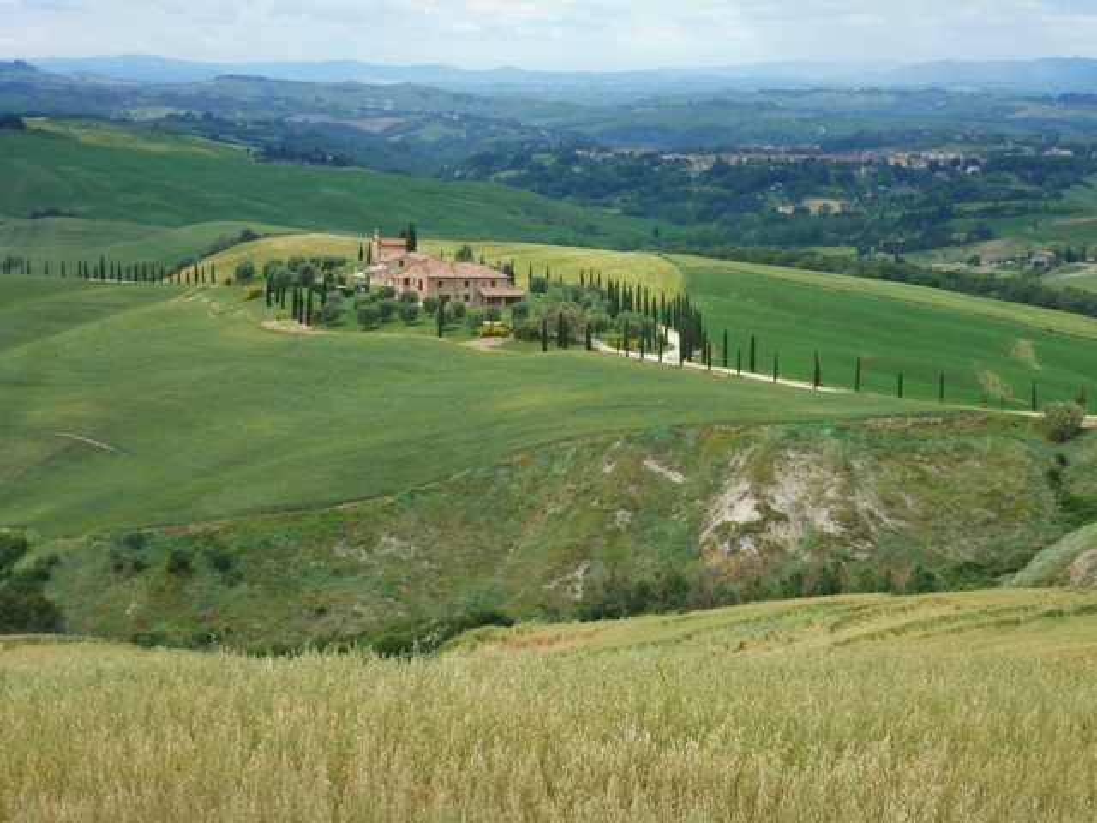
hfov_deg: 23.8
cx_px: 548
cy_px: 412
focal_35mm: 82
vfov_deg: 18.0
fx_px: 2599
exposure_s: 1/200
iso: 100
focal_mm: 14.8
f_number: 4.8
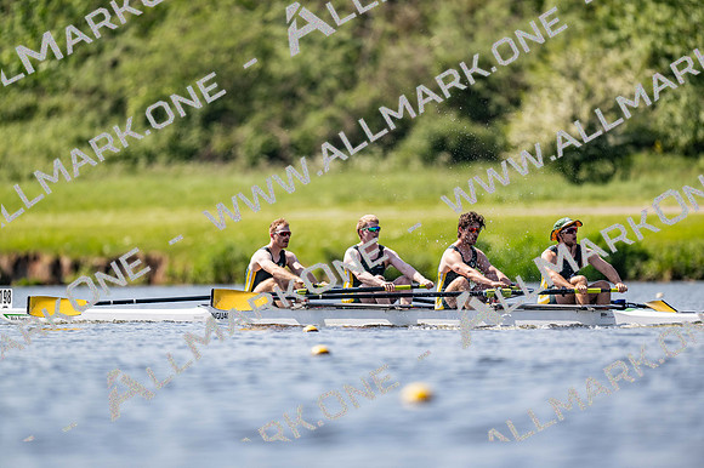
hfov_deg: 3.4
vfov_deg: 2.3
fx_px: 11729
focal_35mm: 600
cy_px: 234
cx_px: 352
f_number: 4
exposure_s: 1/2500
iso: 360
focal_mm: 600
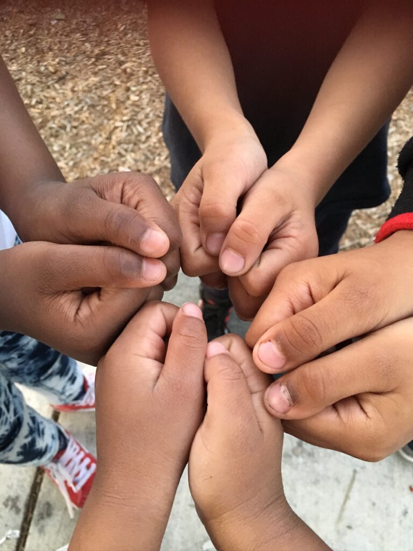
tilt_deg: -62.0
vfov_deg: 61.7
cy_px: 276
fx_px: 461
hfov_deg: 48.2
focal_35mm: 29
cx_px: 206
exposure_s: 1/30
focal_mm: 4.15
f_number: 2.2
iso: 200
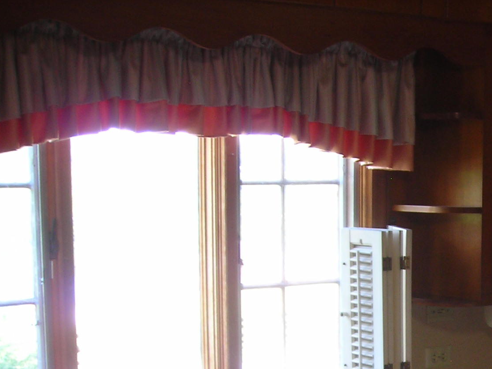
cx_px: 557
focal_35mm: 88
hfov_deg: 21.0
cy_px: 427
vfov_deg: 16.2
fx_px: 1251
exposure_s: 1/8.2
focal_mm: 6.3
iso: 50
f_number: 3.2
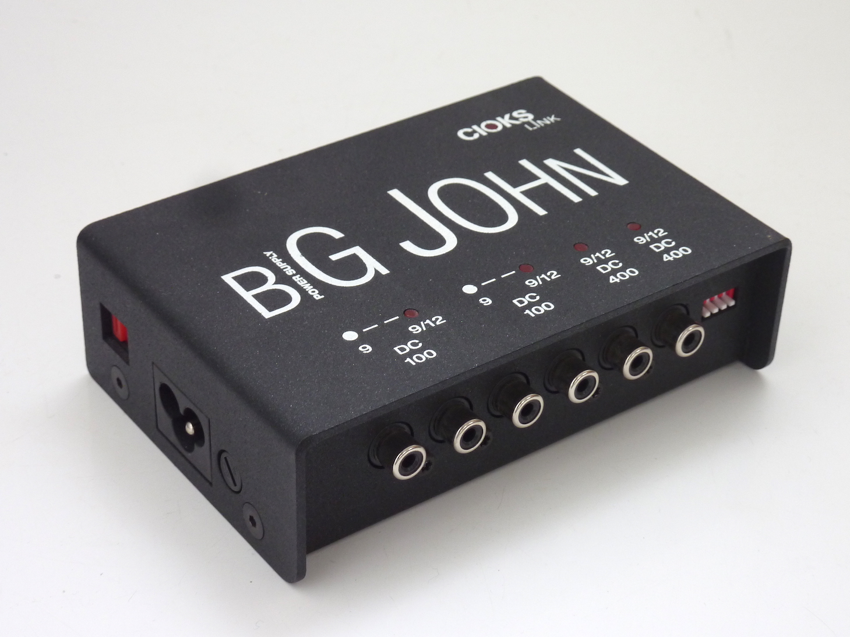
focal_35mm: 78
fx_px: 1915
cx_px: 425
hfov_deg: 25.0
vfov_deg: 18.9
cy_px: 318
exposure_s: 1/25
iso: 200
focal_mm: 12.8
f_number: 4.2
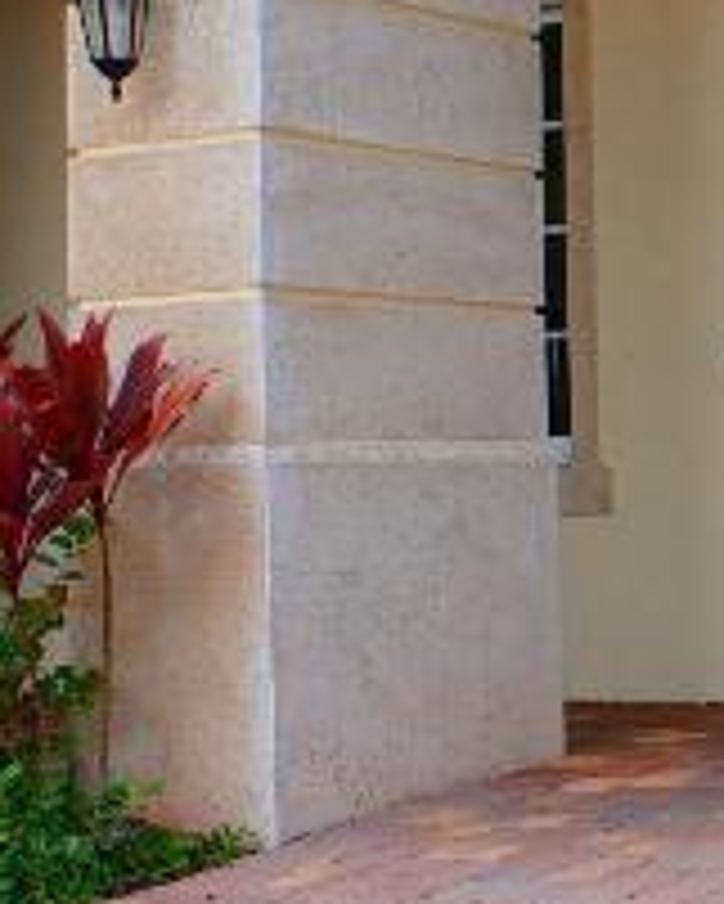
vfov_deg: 21.6
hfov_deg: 15.0
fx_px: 2374
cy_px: 432
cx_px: 1318
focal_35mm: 89
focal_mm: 11
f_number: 4
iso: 100
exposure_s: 1/125
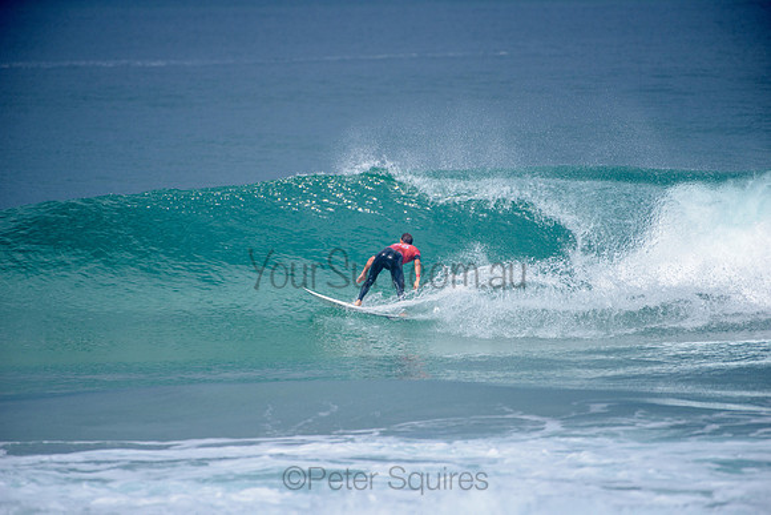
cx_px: 386
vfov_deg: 2.8
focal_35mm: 500
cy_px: 258
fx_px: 10710
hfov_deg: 4.1
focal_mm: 500
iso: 160
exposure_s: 1/2000
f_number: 5.6
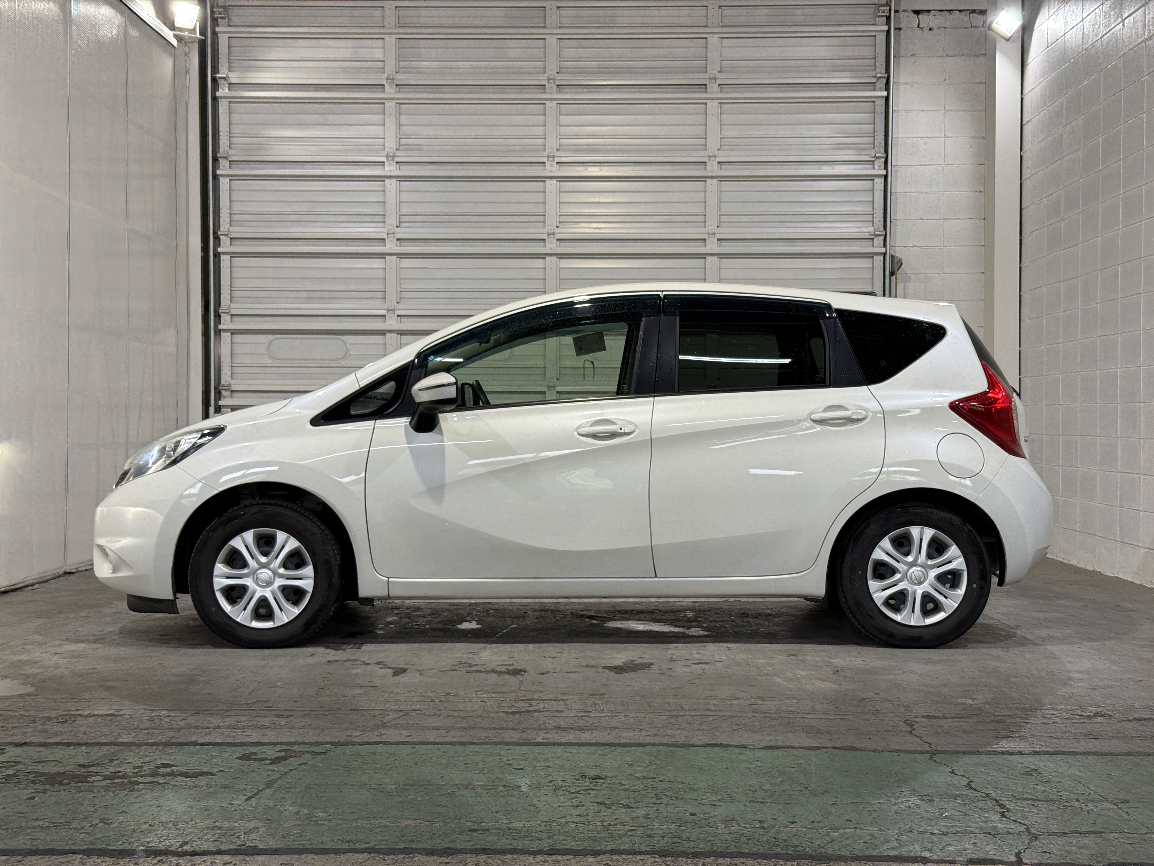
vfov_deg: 30.3
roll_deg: -0.2
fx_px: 1600
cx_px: 577
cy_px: 433
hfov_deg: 39.7
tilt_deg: -0.1
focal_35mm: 48
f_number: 1.78
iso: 50
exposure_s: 1/60
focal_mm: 6.76
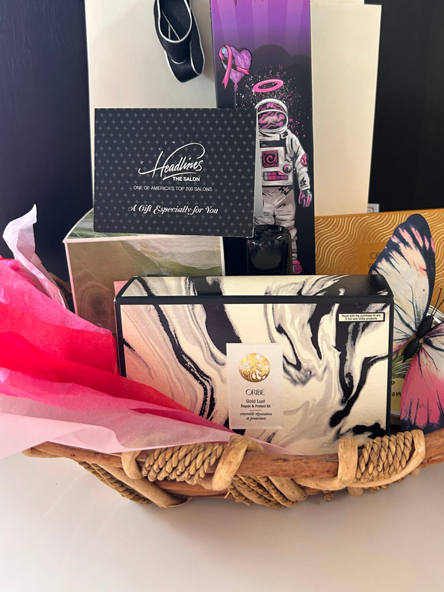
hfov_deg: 42.8
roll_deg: -0.1
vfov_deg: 55.1
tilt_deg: -21.5
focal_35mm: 33
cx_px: 259
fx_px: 564
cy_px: 250
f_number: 1.5
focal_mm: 5.7
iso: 200
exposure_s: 1/60
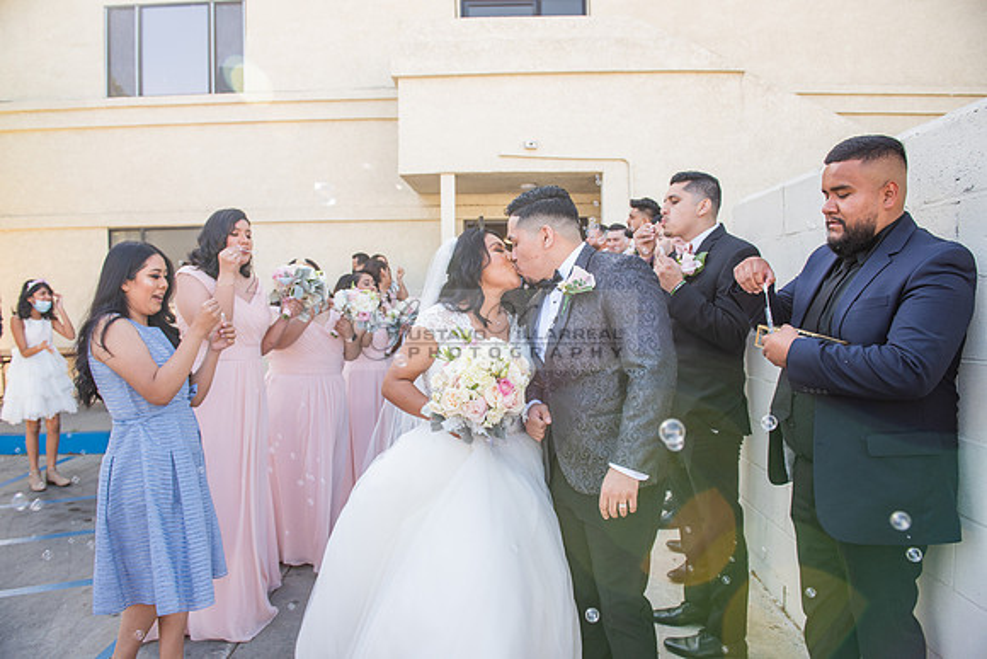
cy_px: 330
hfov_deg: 73.7
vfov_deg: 53.2
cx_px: 494
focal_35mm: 24
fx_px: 658
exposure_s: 1/200
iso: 200
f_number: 4.5
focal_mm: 24
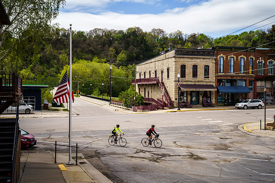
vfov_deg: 30.4
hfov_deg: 44.3
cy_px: 92
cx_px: 138
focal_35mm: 44
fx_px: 338
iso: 200
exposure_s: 1/1000
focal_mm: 43.6
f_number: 5.6
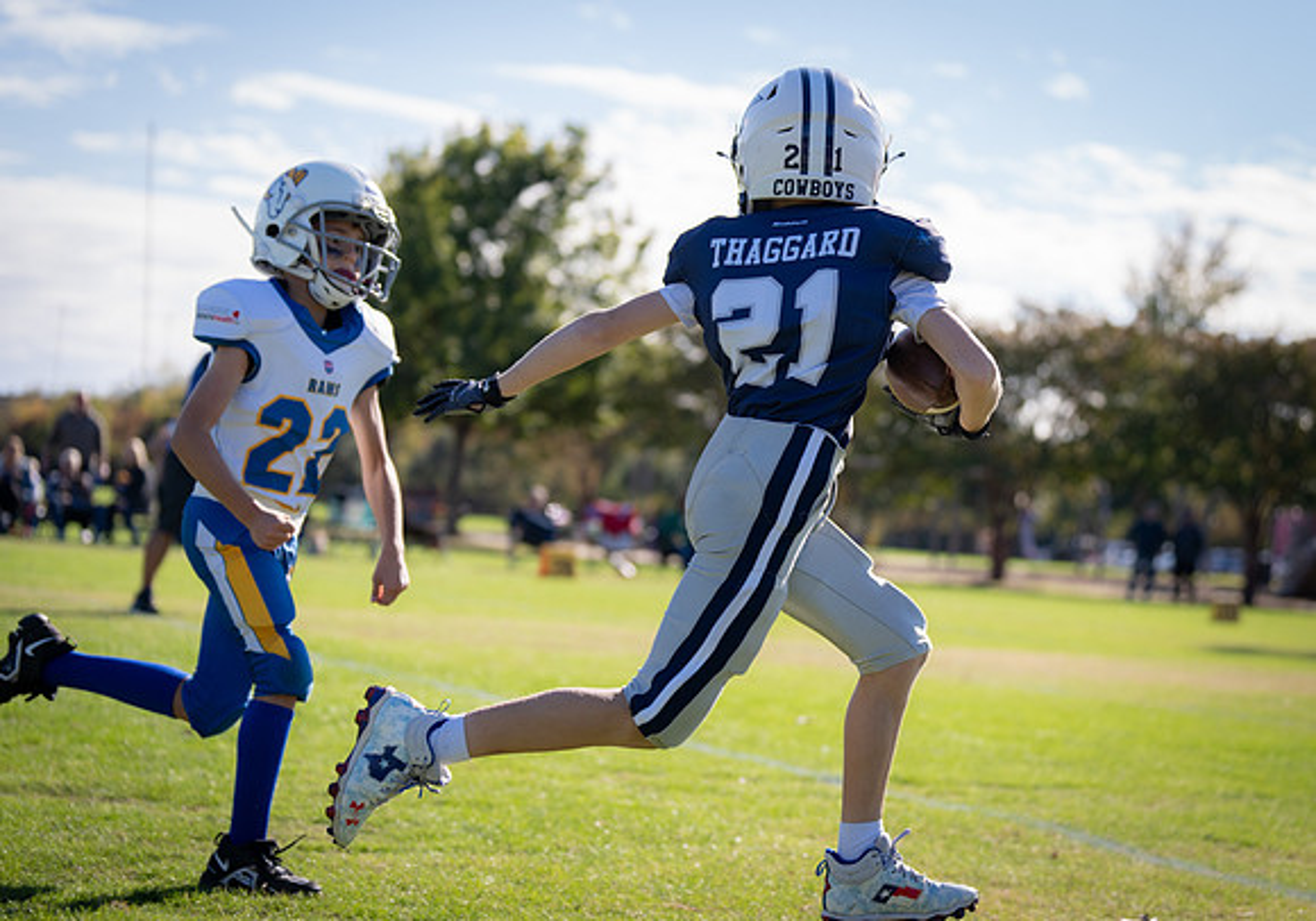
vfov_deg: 17.6
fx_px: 2981
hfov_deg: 24.9
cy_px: 448
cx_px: 737
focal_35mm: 80
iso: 100
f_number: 2.8
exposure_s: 1/1250
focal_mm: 70
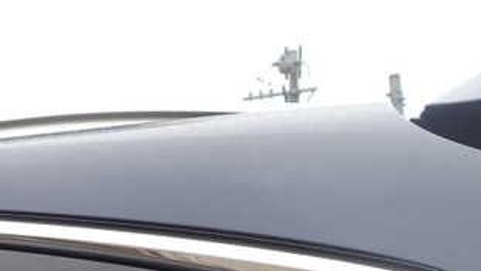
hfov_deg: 31.2
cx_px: 19
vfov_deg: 18.3
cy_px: 308
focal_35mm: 63
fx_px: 804
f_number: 3.2
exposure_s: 1/250
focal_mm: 5.4
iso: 100
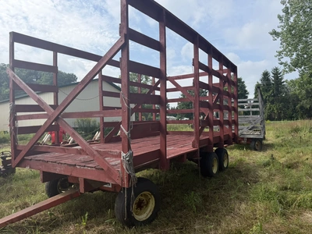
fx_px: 216
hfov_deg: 71.6
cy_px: 117
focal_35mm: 24
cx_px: 156
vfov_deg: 56.8
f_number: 1.78
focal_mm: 6.76
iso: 100
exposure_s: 1/4405
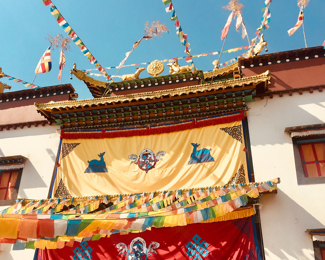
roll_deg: -4.1
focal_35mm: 40
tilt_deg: +29.8
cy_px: 148
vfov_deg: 37.3
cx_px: 144
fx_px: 385
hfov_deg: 45.7
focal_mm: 4.15
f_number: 2.2
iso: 32
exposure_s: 1/2639
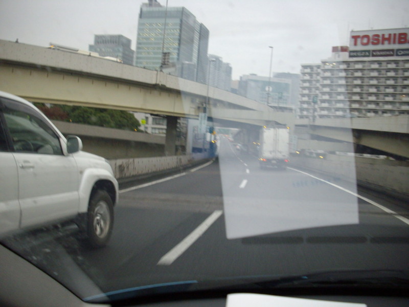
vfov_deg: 38.7
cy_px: 154
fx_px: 437
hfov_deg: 50.1
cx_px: 204
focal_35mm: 37
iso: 160
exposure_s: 1/60
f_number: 2.8
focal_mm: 6.2
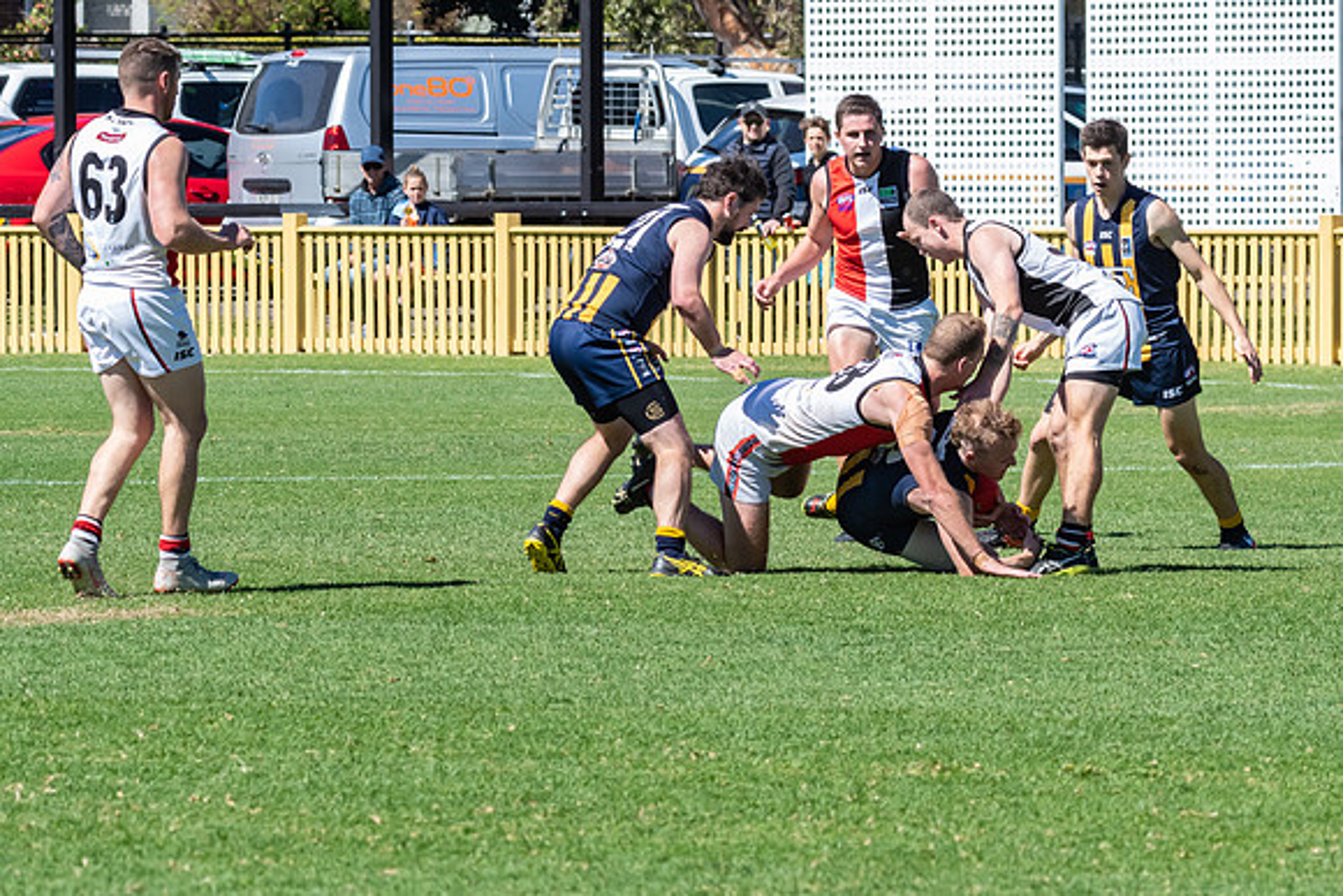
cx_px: 860
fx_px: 14617
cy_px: 545
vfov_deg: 3.5
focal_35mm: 392
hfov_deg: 5.3
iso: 800
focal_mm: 200
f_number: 11
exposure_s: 1/1000
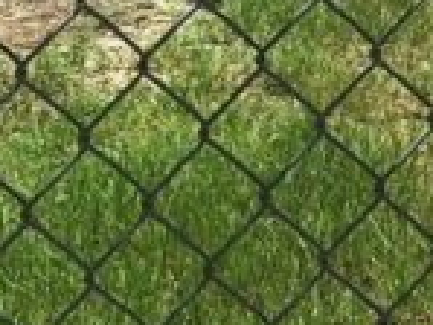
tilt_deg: -7.5
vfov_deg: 7.3
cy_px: -197
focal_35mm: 199
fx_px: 2491
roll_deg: +0.3
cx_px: 814
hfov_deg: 9.4
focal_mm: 4.15
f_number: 2.2
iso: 25
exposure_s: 1/1748
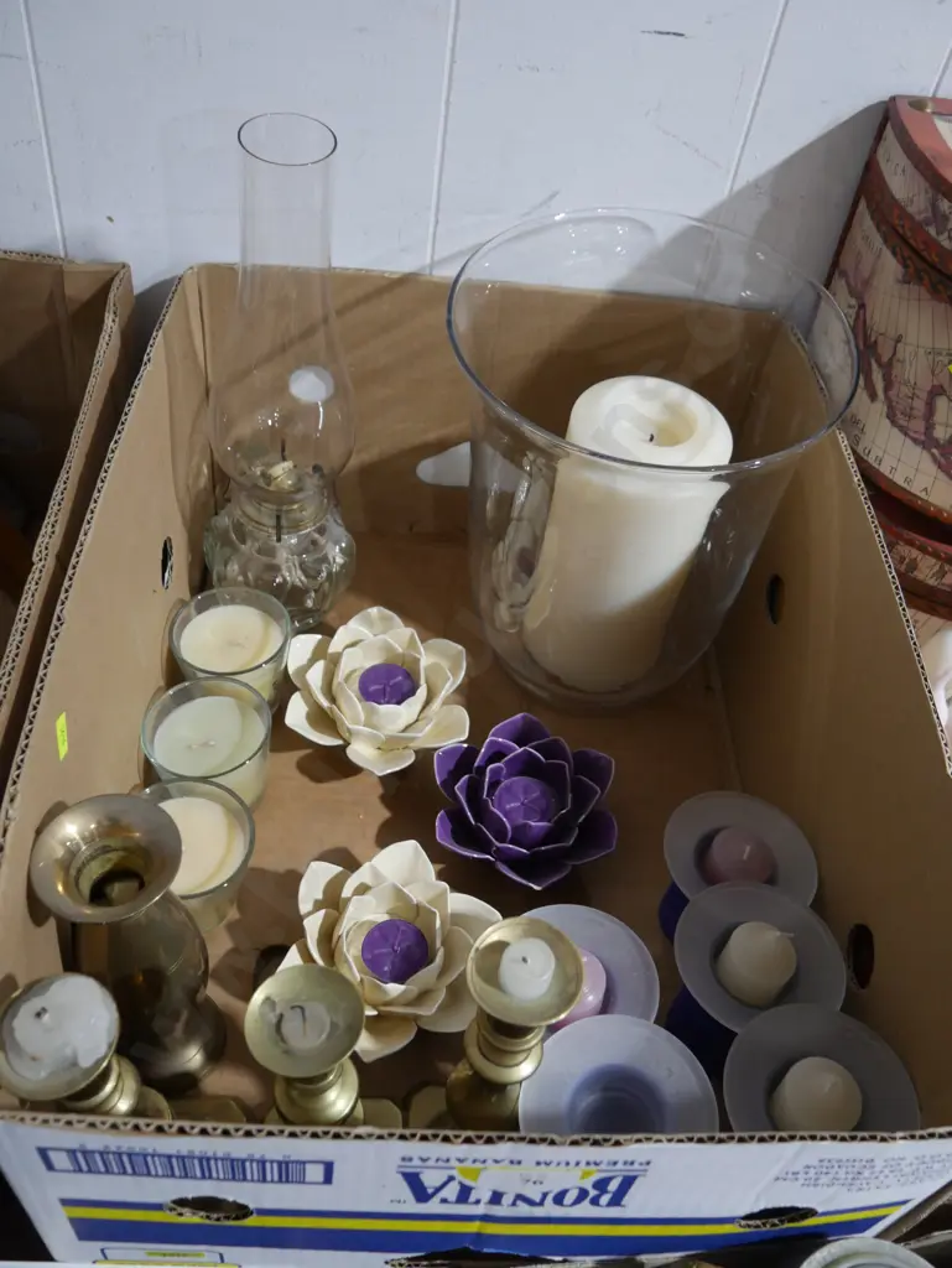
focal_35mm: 32
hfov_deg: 44.2
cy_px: 634
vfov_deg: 56.8
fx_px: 1172
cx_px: 476
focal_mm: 16
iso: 1000
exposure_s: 1/60
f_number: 3.6
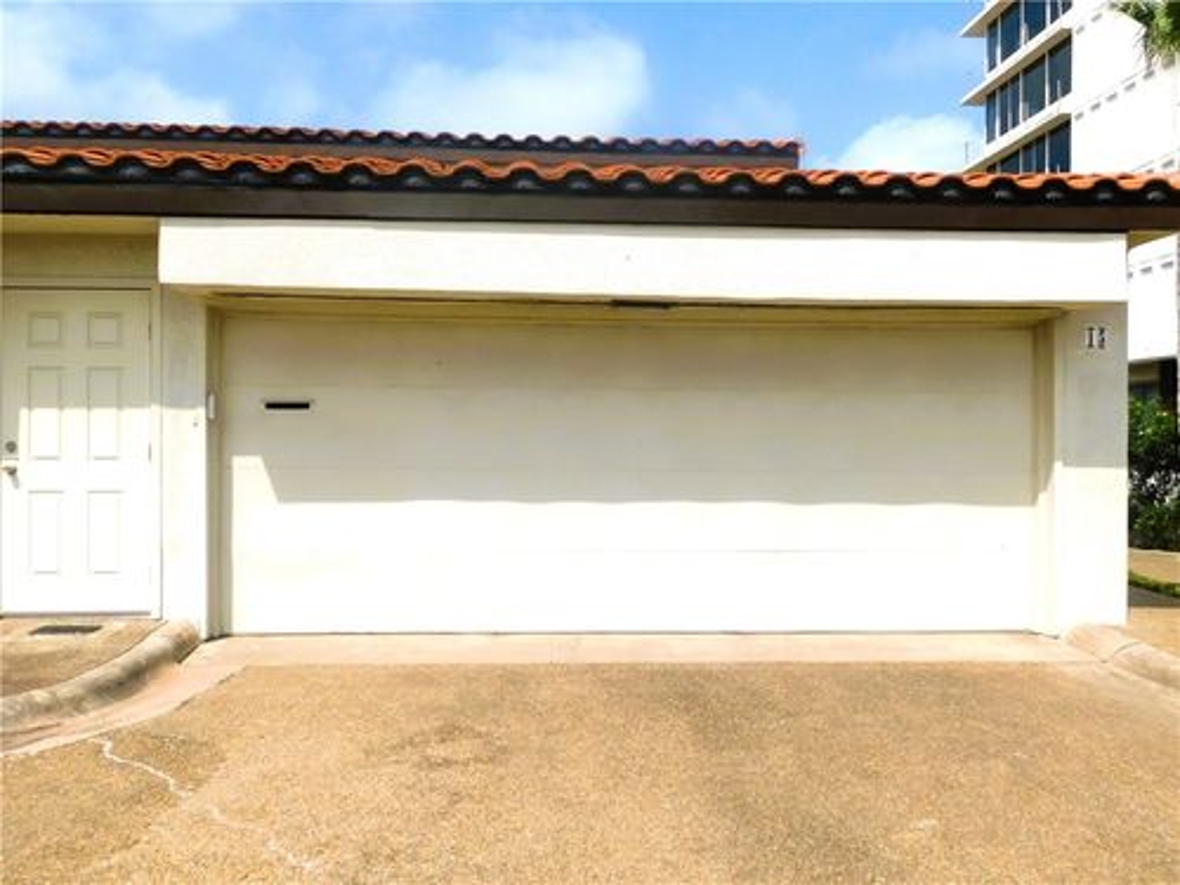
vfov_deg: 46.8
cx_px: 590
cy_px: 442
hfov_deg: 60.0
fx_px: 1023
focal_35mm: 30
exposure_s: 1/800
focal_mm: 5.3
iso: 125
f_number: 6.4
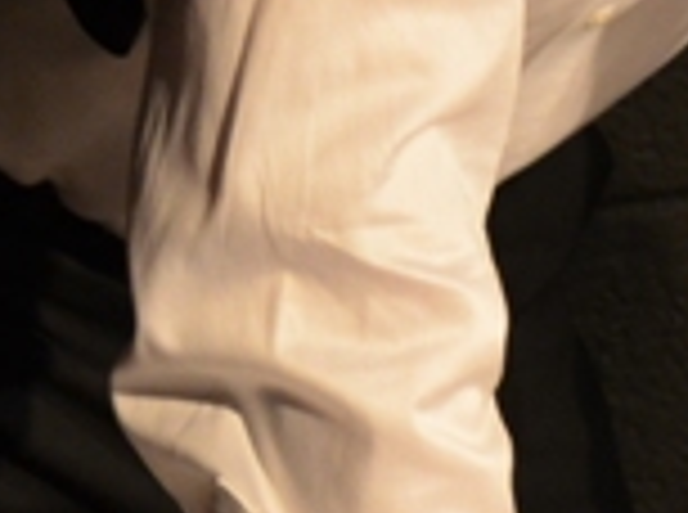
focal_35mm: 251
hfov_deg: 7.6
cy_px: -99
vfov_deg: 5.9
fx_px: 4977
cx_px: 1322
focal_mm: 26
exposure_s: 1/40
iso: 1000
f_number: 4
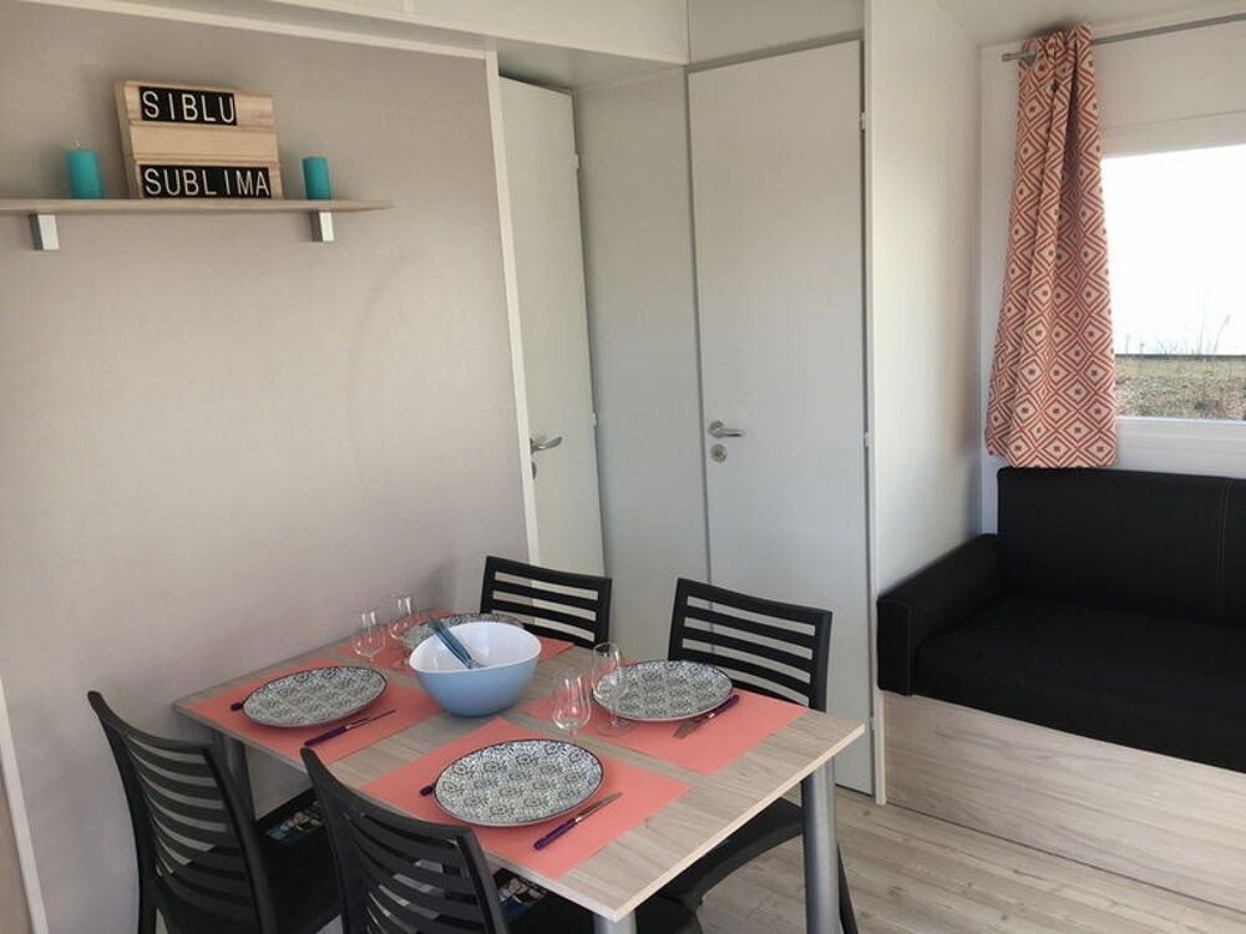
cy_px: 467
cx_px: 623
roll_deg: +3.4
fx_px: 1044
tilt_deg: -10.3
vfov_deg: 48.2
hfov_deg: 61.7
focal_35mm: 29
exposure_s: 1/150
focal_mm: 4.15
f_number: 2.2
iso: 25
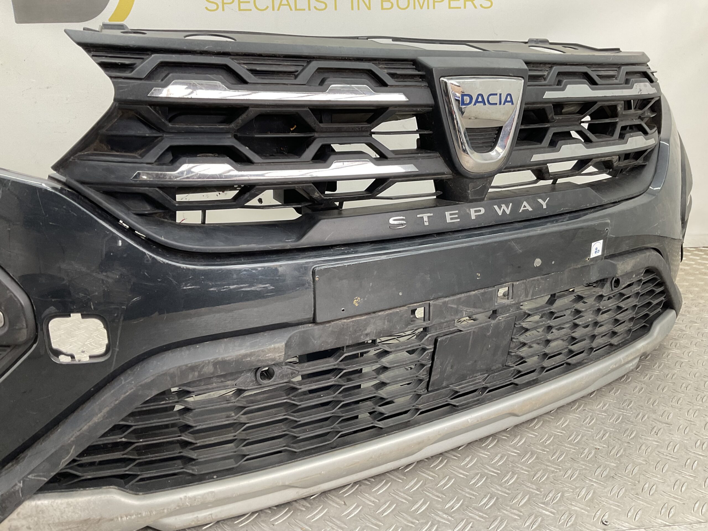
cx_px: 354
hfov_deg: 61.7
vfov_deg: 48.2
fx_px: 593
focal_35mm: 29
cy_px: 266
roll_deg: -0.3
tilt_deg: -18.4
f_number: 1.8
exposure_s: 1/100
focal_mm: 3
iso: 64
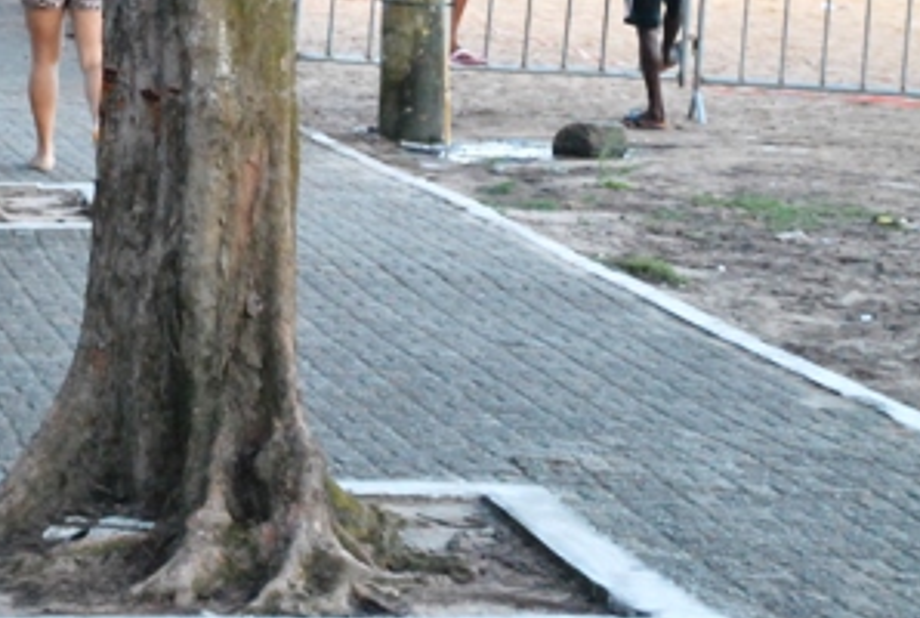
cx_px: 74
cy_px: -12
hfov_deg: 11.5
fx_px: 4534
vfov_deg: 7.8
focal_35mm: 177
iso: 1600
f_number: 5.6
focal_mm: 55
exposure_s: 1/60
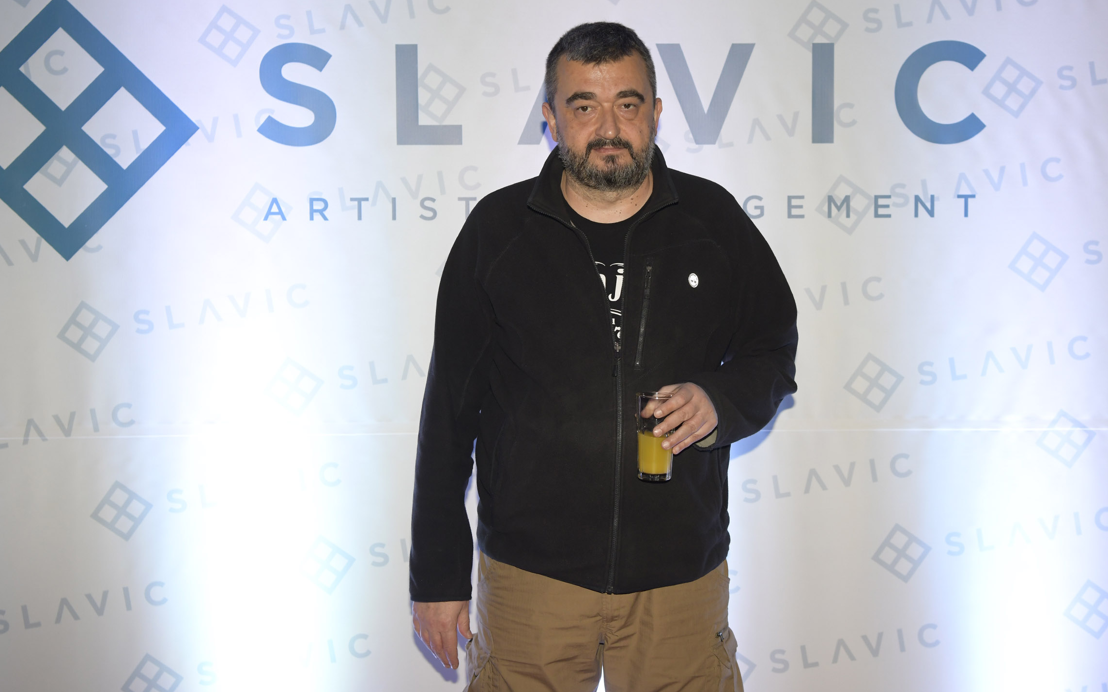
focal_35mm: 49
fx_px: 1480
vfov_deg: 26.3
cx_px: 602
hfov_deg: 41.0
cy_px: 341
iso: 1000
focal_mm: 44
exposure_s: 1/200
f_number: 4
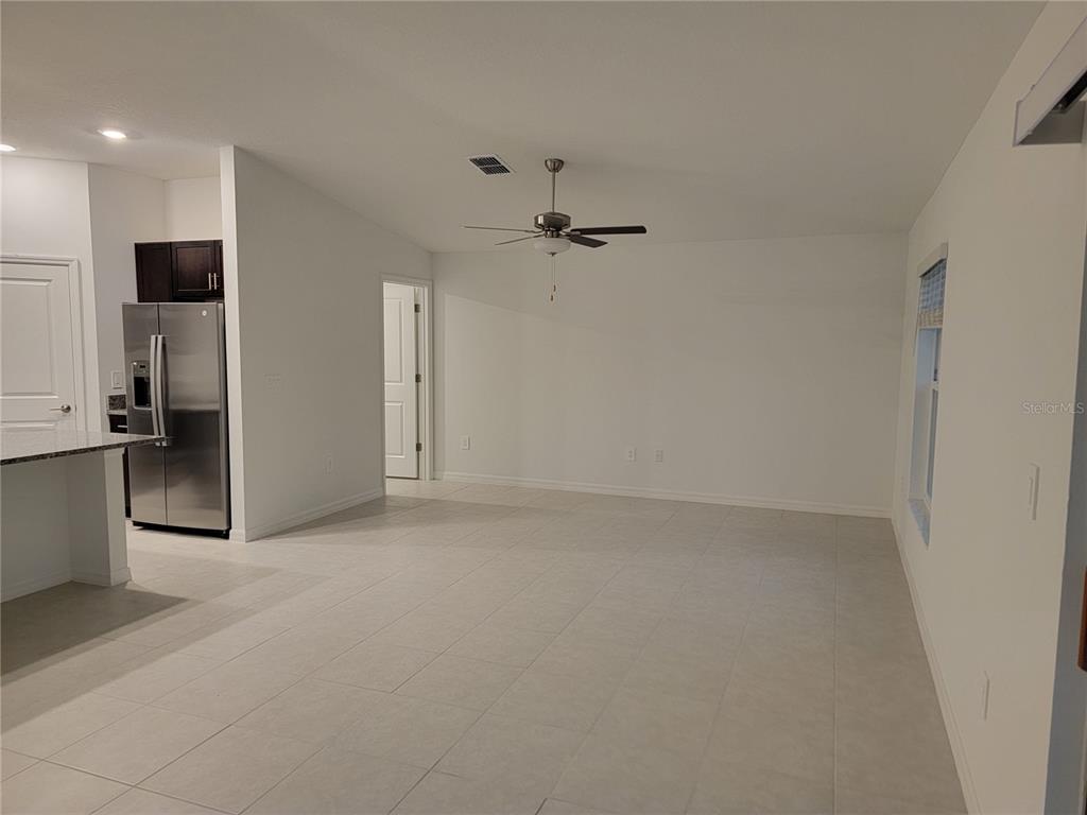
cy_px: 408
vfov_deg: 56.8
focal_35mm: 24
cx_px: 544
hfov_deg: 71.6
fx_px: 754
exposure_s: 1/40
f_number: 1.8
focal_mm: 6.7
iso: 250
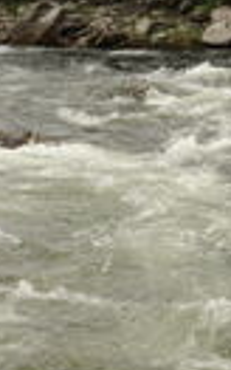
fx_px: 2193
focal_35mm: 218
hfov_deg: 5.8
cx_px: 518
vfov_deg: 9.6
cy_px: 282
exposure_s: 1/500
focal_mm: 35
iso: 200
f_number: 5.6
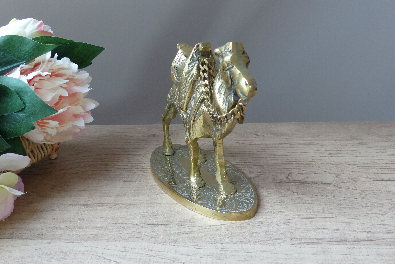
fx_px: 307
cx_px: 196
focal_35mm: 28
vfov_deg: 46.4
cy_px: 123
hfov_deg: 65.5
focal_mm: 4.5
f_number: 2.8
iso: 400
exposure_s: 1/50
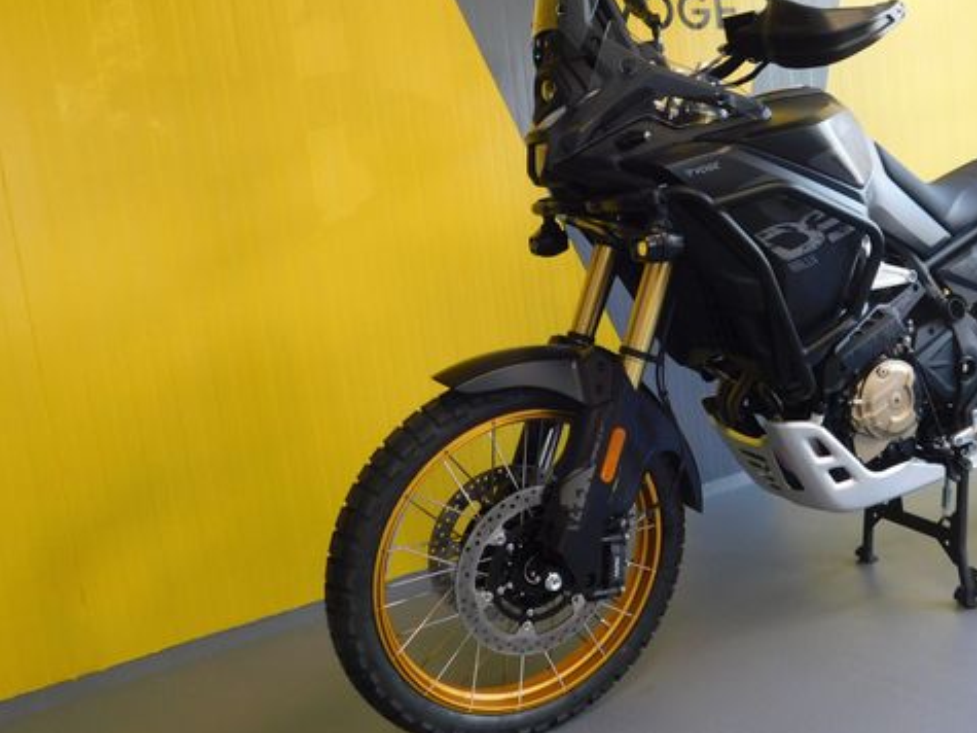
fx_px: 875
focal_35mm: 31
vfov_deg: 45.1
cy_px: 286
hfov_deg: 57.0
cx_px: 656
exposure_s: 1/40
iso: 125
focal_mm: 4
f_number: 3
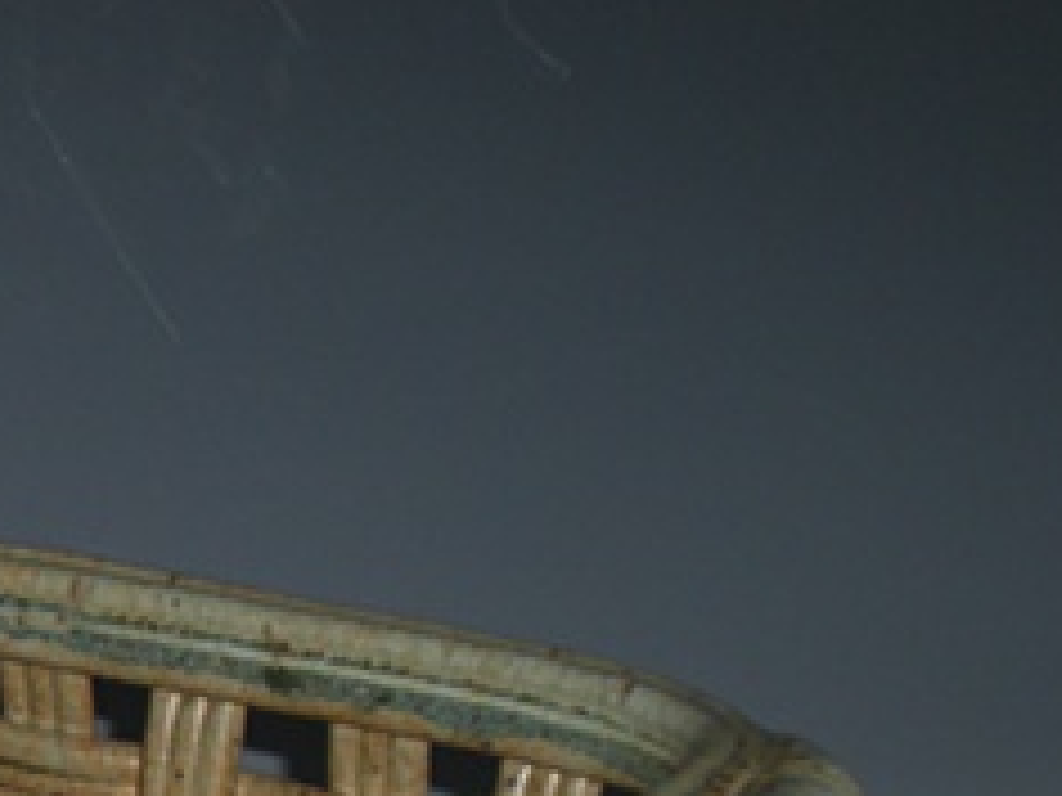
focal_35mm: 152
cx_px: -320
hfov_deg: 12.6
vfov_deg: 9.6
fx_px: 4663
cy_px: 917
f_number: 3.9
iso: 64
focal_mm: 9.3
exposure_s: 1/60
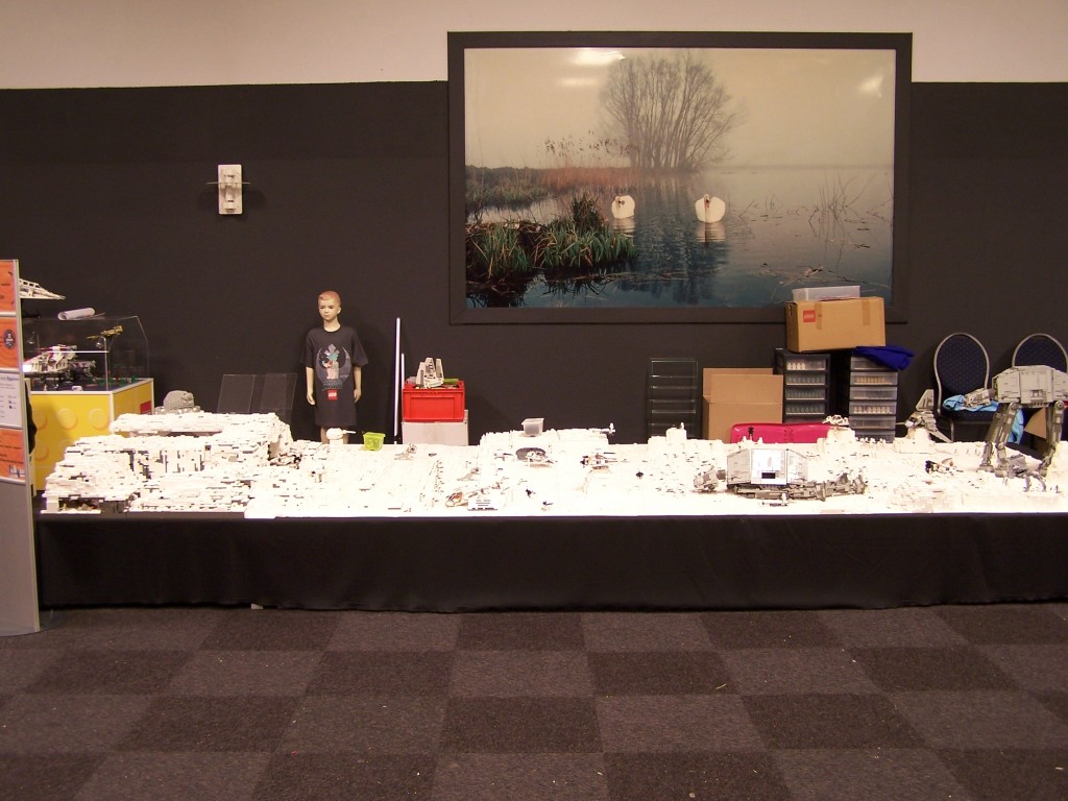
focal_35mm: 38
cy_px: 400
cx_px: 534
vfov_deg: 37.7
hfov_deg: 49.0
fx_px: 1172
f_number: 2.8
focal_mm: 6.3
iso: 80
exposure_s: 1/2
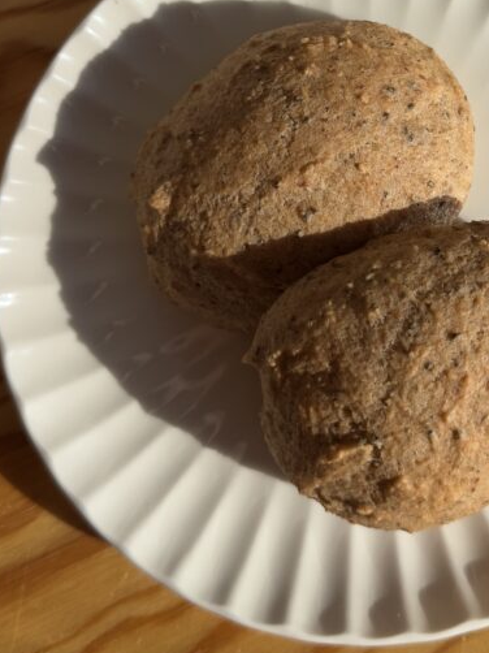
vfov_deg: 36.9
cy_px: 90
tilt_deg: -80.9
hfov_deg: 29.3
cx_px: 345
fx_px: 924
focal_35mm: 49
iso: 80
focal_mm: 6.86
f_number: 1.78
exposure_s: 1/6623
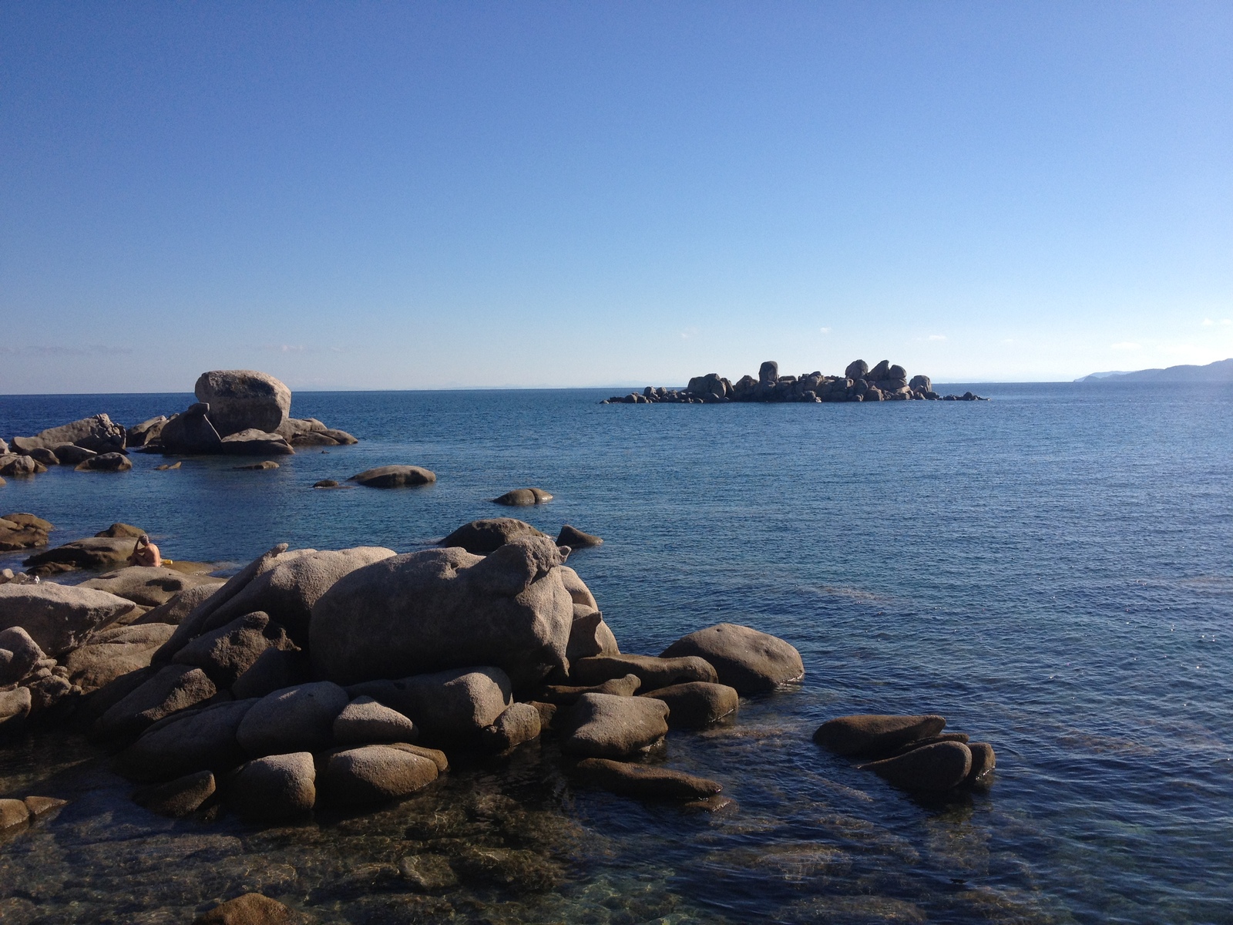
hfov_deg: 52.6
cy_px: 462
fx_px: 1247
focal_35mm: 35
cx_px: 616
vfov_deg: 40.7
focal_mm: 4.28
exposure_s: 1/2404
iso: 64
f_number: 2.4
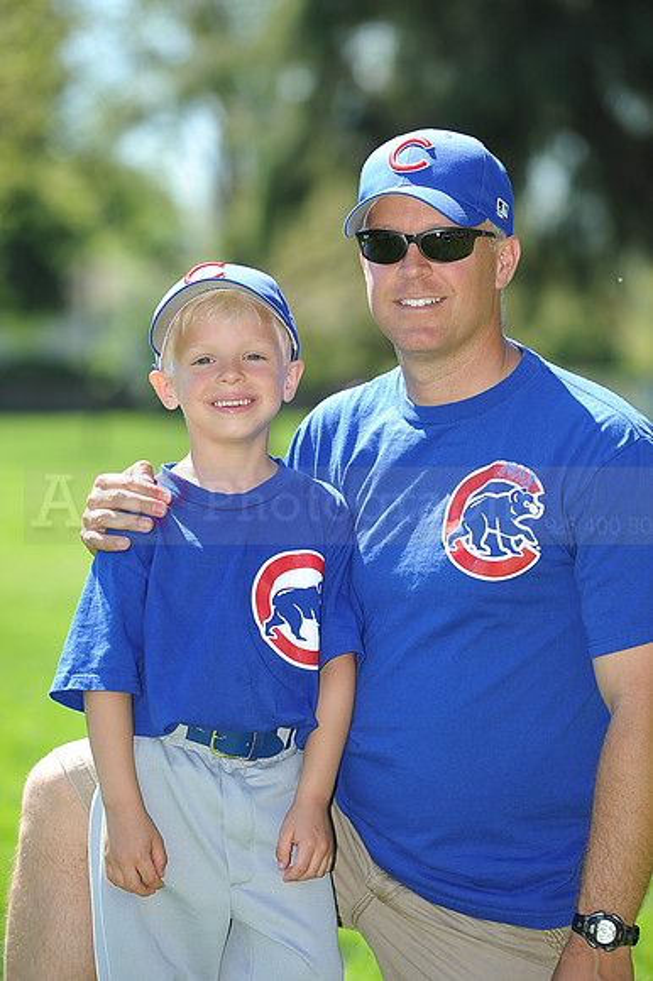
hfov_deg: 6.9
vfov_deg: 10.3
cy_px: 490
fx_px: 5448
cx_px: 326
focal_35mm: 200
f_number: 4.5
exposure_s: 1/500
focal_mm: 200
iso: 200
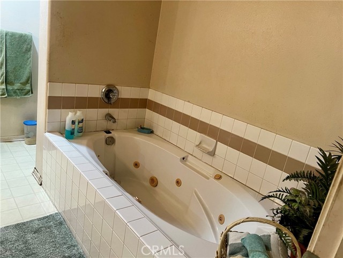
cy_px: 129
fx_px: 258
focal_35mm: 26
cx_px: 172
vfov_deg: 53.1
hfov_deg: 67.3
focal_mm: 5.7
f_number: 1.5
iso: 160
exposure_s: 1/60
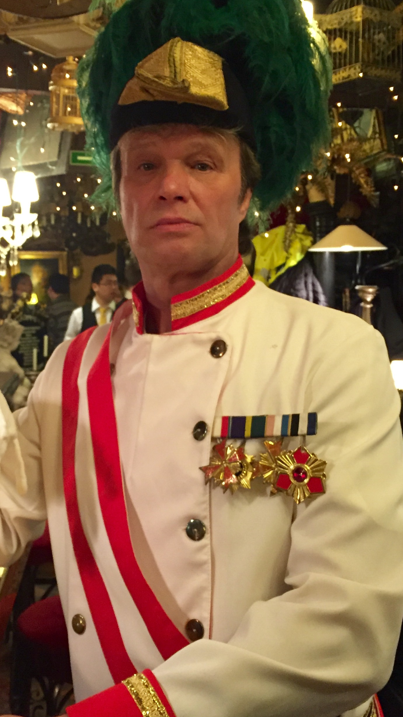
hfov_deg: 28.2
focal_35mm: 42
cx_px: 152
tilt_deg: -3.6
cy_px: 331
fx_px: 798
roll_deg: +0.4
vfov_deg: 48.3
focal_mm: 4.15
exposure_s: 1/25
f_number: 2.2
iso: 250
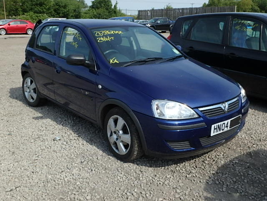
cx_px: 134
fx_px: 278
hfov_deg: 51.4
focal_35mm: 36
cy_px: 100
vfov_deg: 39.7
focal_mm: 6.4
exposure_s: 1/640
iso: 400
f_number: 8.4
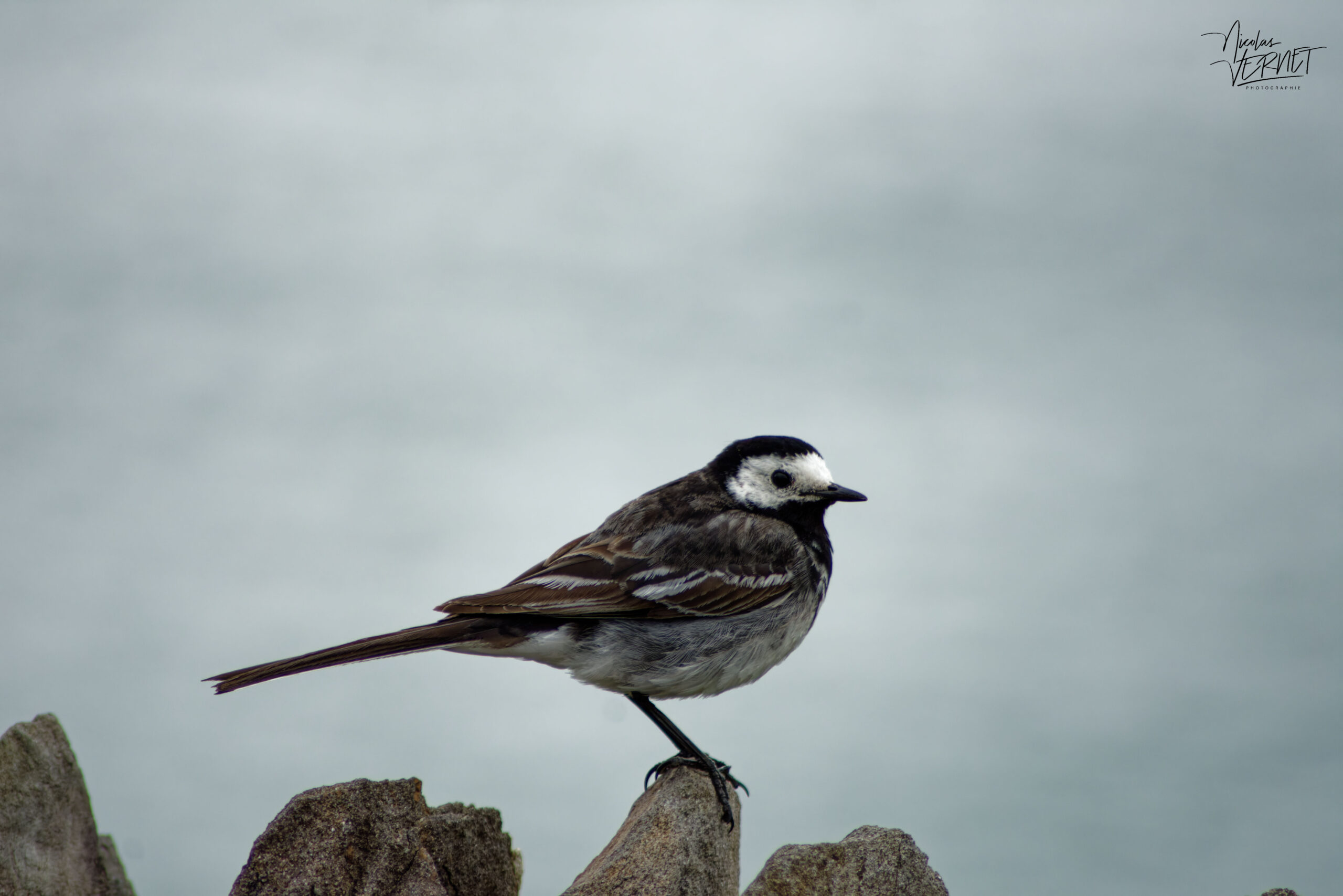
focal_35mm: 450
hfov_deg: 4.6
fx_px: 16787
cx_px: 672
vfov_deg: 3.1
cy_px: 448
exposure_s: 1/2500
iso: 800
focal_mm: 300
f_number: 6.3
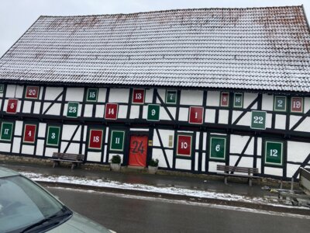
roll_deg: -3.6
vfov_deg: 49.7
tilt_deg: +4.7
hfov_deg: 63.4
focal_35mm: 28
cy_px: 116
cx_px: 155
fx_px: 251
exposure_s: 1/121
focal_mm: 3.99
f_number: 1.8
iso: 25
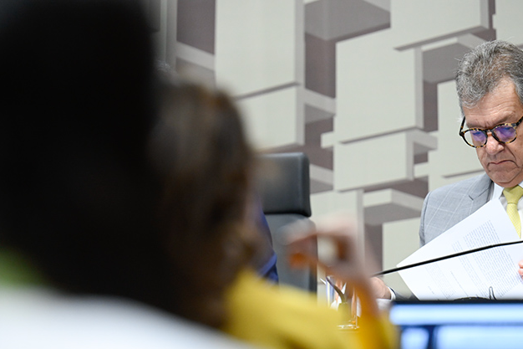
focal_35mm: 199
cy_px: 218
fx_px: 2890
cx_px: 317
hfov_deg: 10.3
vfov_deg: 6.9
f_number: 2.8
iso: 1600
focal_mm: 145
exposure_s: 1/160
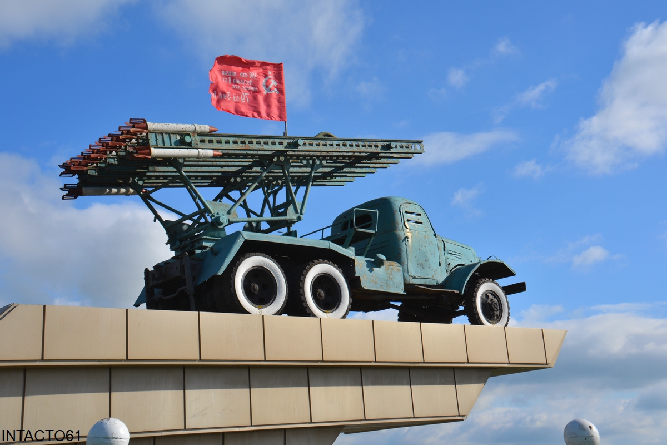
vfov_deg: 28.1
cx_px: 334
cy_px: 222
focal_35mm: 48
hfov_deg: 41.1
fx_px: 889
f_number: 9
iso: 100
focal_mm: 32
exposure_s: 1/320
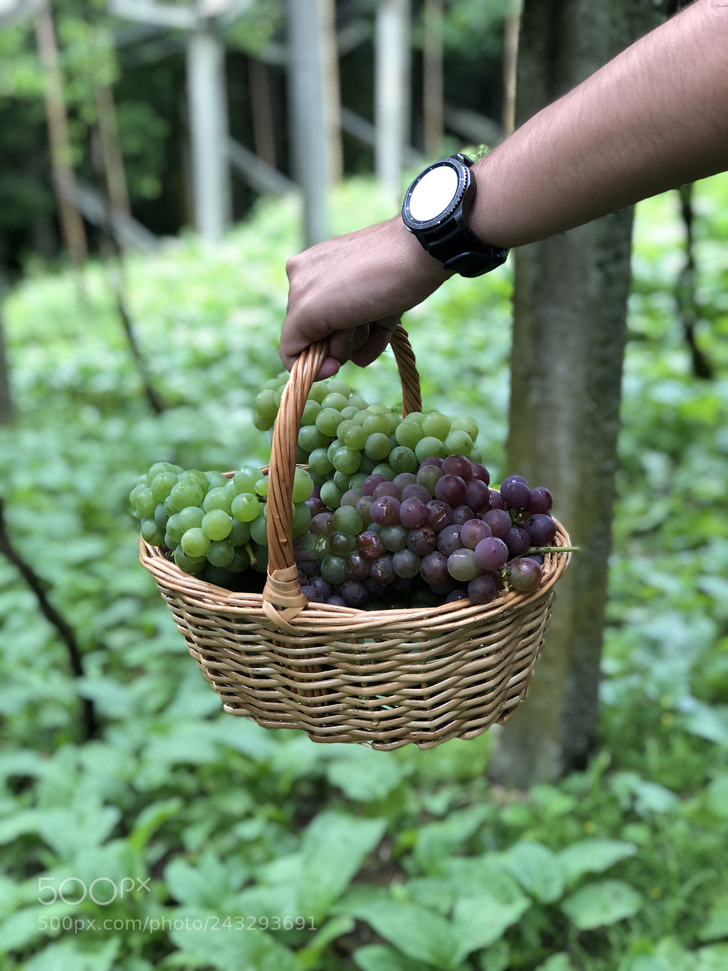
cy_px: 486
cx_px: 364
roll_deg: -0.2
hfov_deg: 25.7
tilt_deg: -28.6
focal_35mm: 57
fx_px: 1598
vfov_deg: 33.8
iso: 64
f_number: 2.8
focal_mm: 6.6
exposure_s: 1/60
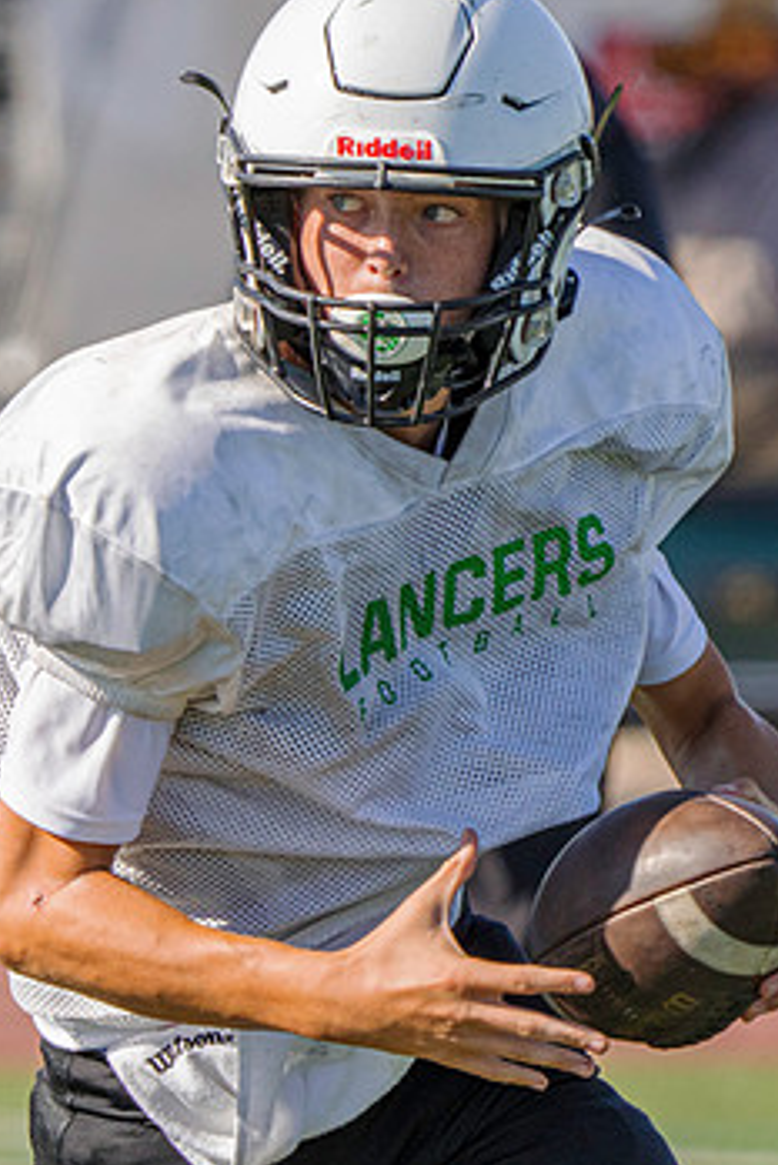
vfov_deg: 1.6
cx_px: 309
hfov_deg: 1.1
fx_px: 41967
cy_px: 882
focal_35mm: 1296
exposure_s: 1/1600
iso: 500
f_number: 7.1
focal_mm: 441
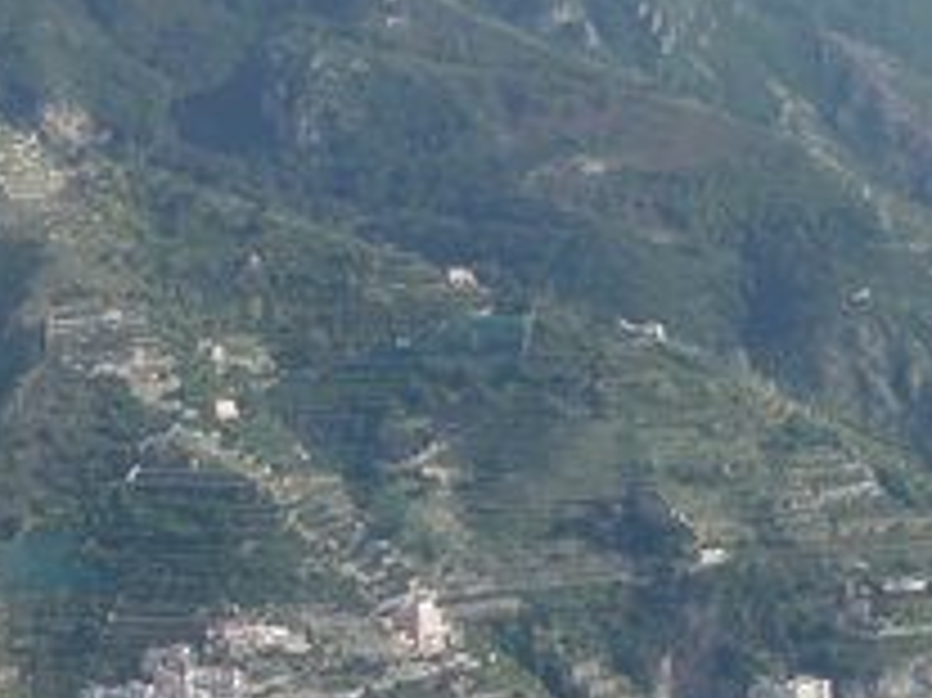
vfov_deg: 7.3
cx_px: 882
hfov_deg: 9.7
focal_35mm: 203
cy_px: 223
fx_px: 5462
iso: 100
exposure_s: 1/640
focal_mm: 10.5
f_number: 4.5
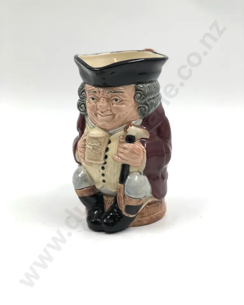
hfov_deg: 25.4
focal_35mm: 60
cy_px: 155
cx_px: 122
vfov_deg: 31.5
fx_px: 542
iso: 20
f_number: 2.8
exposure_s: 1/100
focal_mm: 6.6
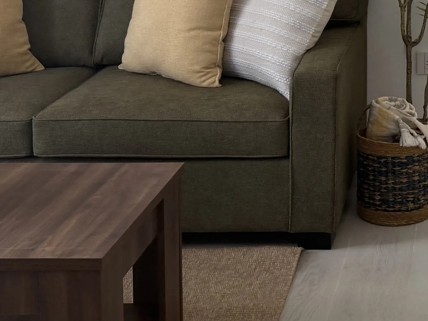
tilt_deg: -3.0
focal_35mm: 81
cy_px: -100
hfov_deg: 22.7
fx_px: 1002
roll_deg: +0.7
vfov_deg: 17.1
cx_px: 477
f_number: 1.78
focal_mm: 6.76
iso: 125
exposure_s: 1/121
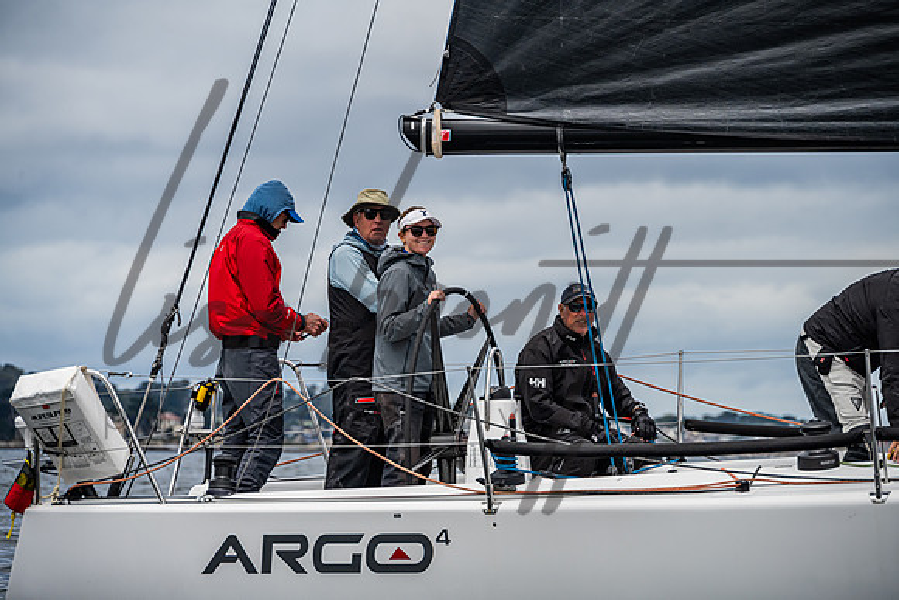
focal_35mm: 234
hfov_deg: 8.8
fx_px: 5845
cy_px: 300
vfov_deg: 5.9
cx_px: 445
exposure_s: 1/2000
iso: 500
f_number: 8
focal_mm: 230
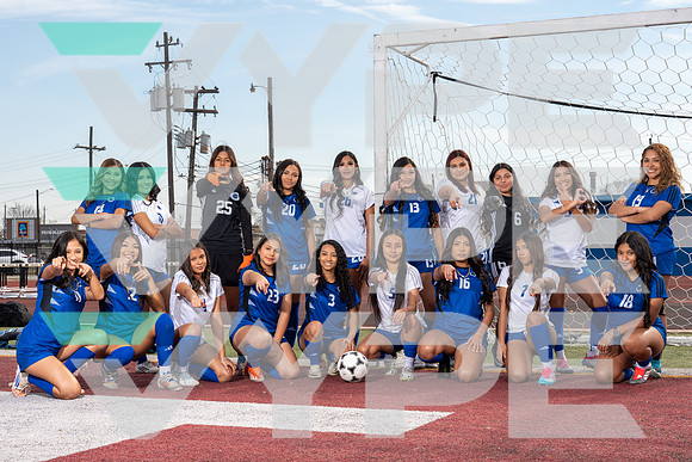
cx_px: 339
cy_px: 262
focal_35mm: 59
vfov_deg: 23.0
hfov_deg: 33.9
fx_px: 1136
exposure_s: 1/200
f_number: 9
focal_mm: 52
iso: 100
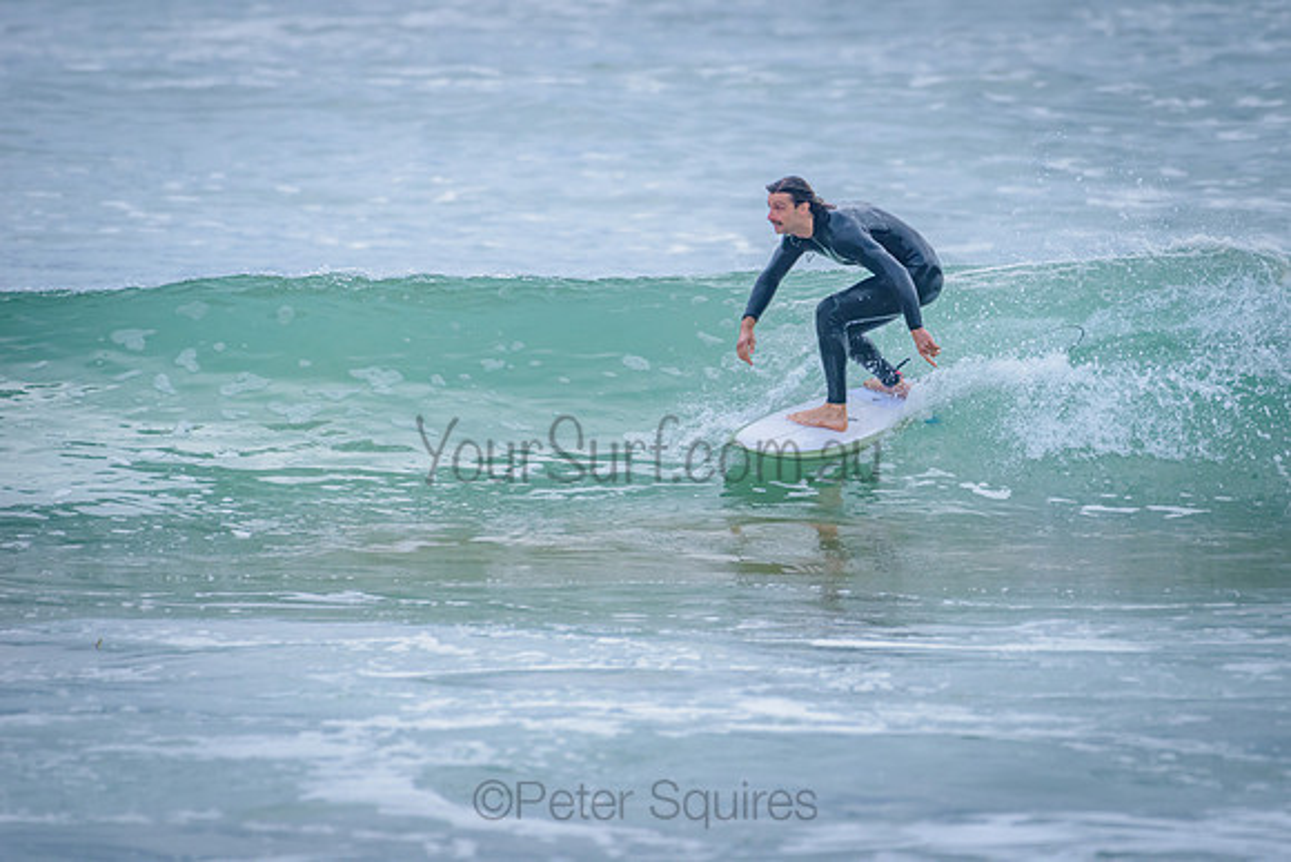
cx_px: 791
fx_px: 21984
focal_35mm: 613
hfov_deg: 3.4
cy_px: 334
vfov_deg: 2.2
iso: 800
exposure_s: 1/2000
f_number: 5.6
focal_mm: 500
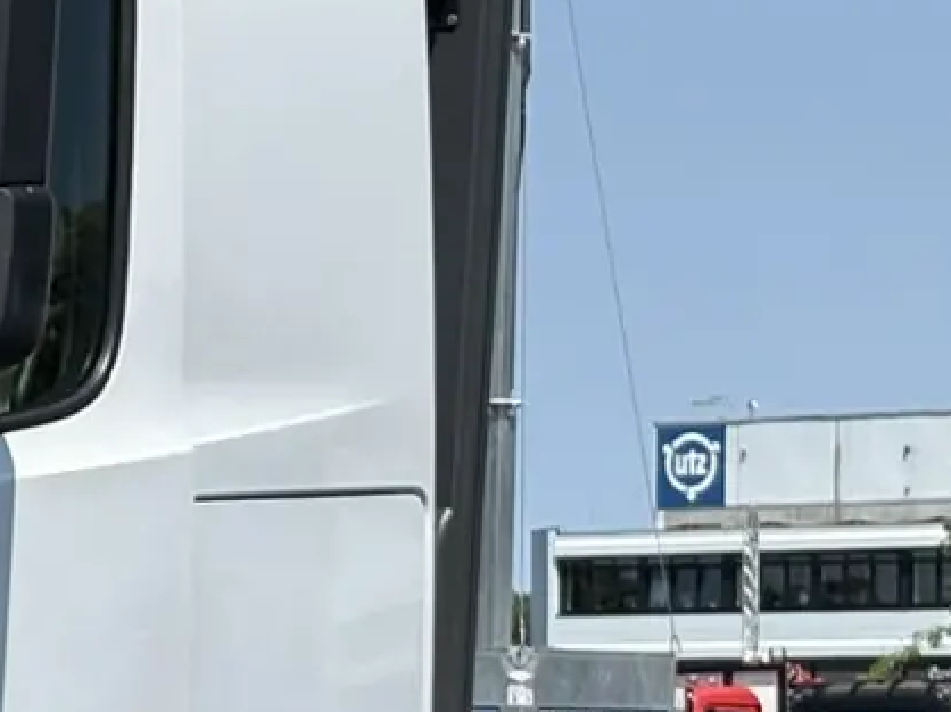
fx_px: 6562
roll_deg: +0.3
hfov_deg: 8.2
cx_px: -298
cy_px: 744
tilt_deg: +0.8
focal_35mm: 239
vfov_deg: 6.2
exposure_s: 1/4065
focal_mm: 5.96
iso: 32
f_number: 1.6
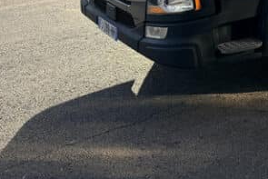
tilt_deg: -3.1
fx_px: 484
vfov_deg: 18.7
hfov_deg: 27.1
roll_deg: -0.8
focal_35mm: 65
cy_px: -82
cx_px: 327
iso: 100
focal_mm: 6.76
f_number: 1.78
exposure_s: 1/2703
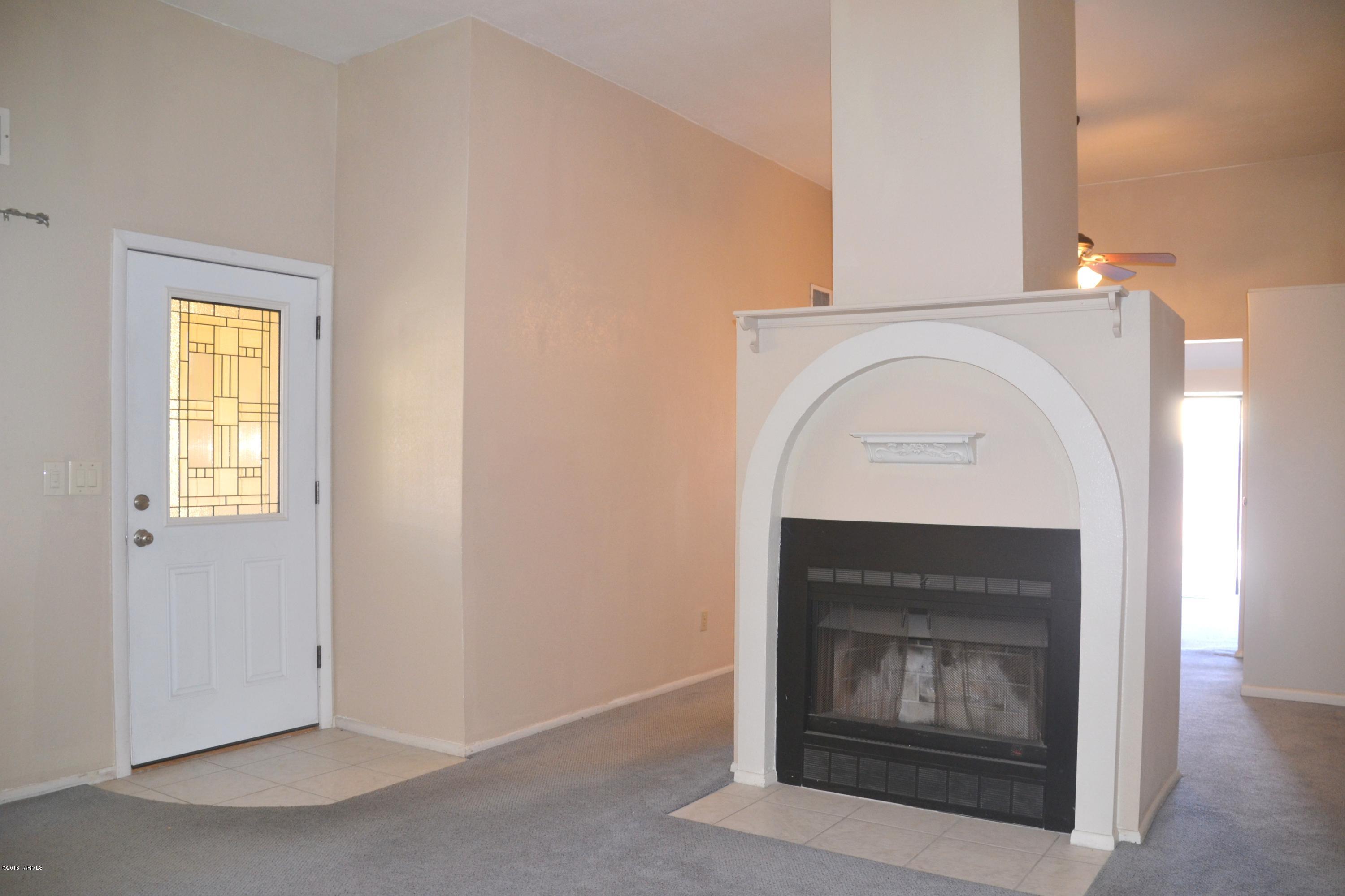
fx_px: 1009
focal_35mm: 27
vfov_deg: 47.9
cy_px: 448
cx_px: 672
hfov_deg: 67.4
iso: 560
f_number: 3.5
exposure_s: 1/60
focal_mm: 18
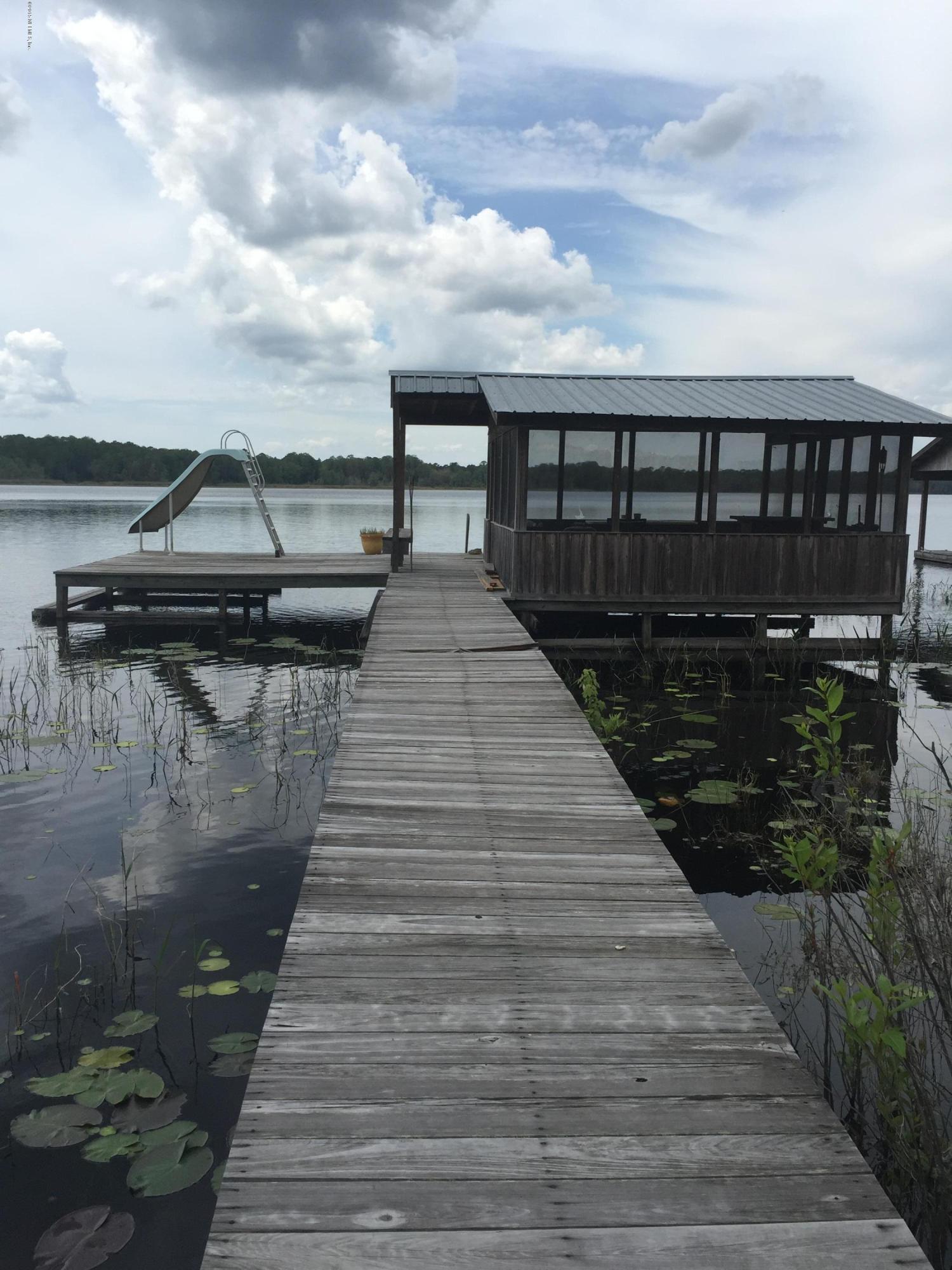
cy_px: 635
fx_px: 1063
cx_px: 476
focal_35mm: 29
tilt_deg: -7.0
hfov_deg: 48.2
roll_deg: -0.9
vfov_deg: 61.7
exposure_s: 1/2639
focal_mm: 4.15
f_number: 2.2
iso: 32
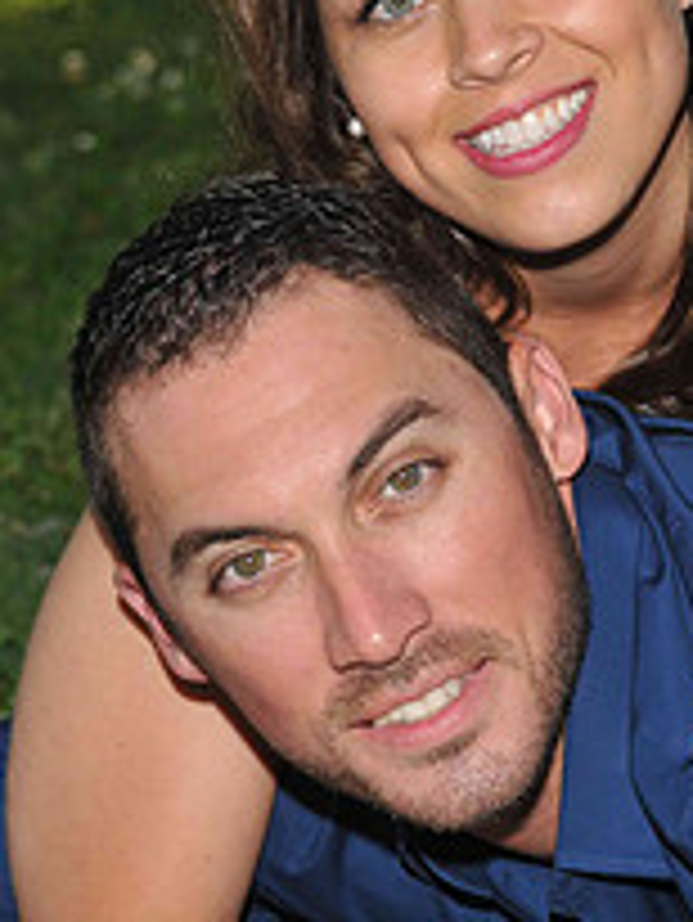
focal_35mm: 253
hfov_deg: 5.9
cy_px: 387
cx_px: 524
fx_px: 6746
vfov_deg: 7.8
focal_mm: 80
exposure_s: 1/250
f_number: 6.3
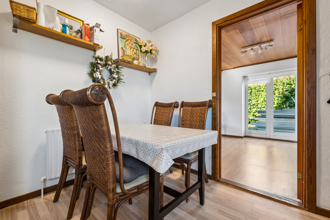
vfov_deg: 73.7
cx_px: 165
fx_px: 147
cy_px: 110
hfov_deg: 96.7
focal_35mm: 16
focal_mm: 16
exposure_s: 1/6
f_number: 9
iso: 250
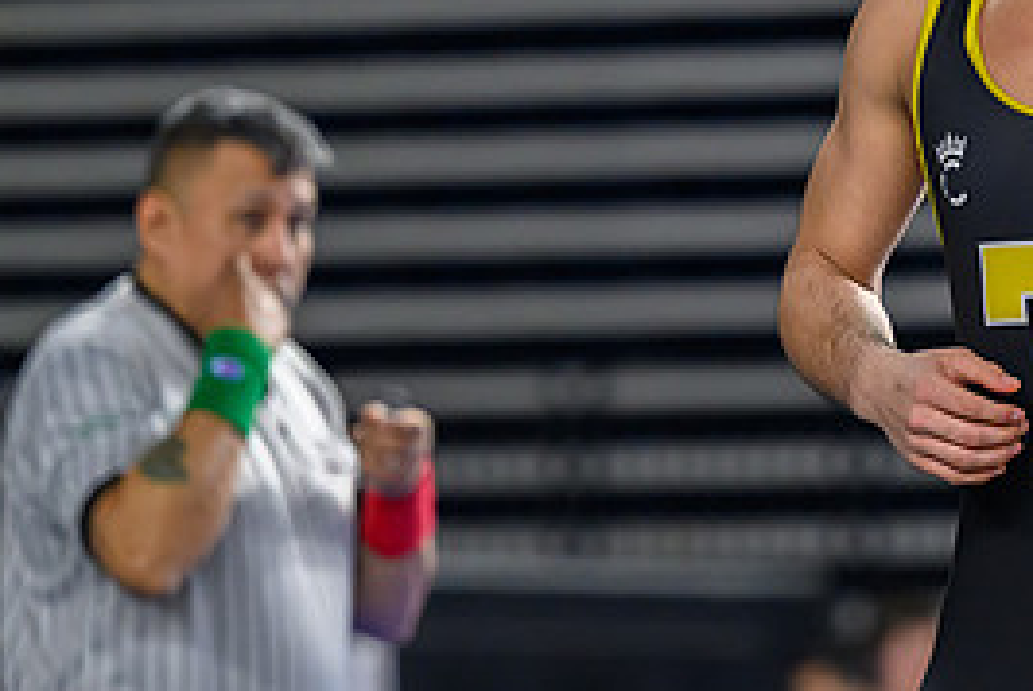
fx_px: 11347
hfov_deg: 5.2
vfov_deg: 3.5
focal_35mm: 395
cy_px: 138
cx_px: 932
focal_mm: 145
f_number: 2.8
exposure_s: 1/800
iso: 3200
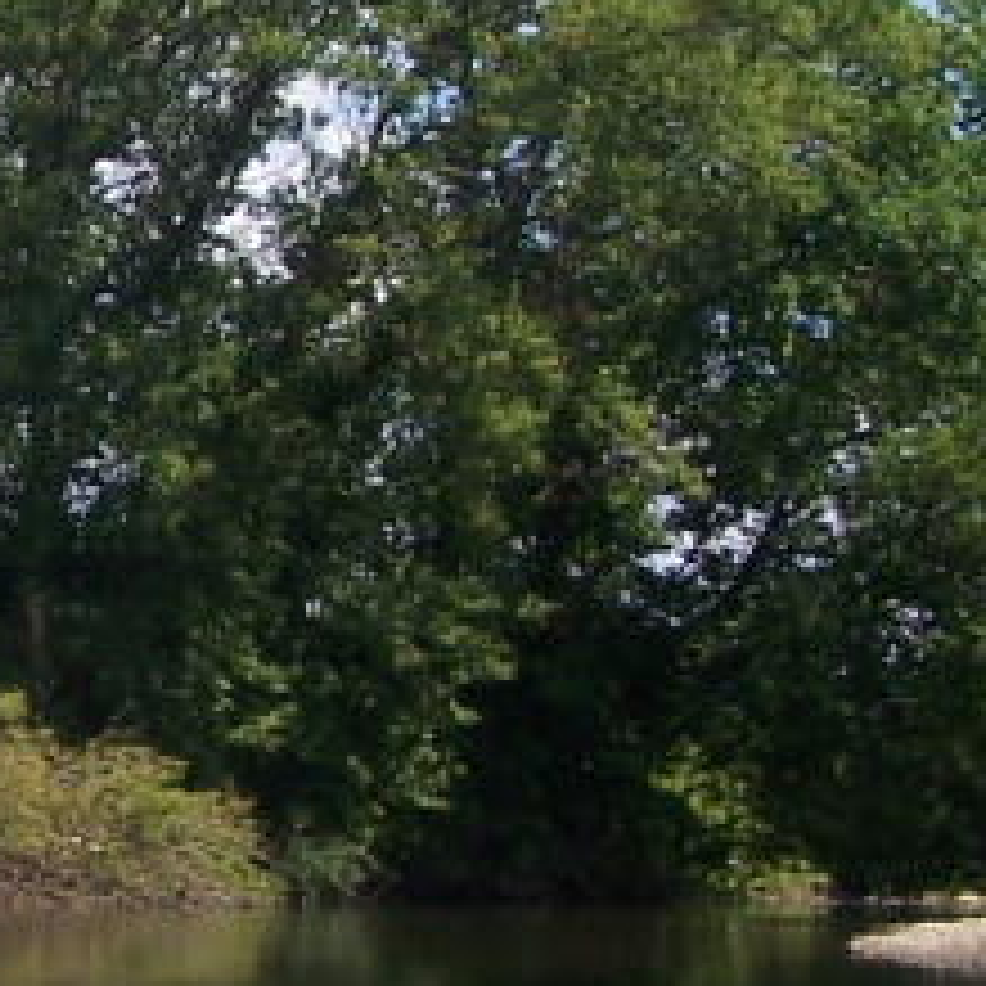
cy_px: 356
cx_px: -486
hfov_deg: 10.7
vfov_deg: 11.1
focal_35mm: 157
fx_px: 5059
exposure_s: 1/640
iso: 80
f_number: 4
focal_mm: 6.3
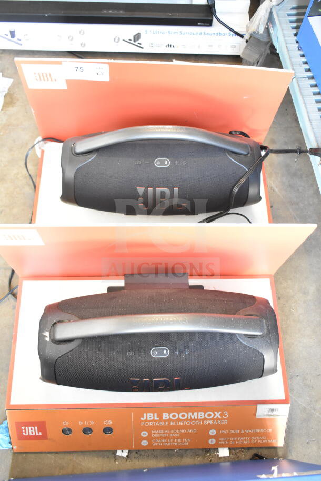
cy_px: 240
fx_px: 441
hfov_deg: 40.0
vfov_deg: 57.2
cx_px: 160
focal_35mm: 33
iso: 2200
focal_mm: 22
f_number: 3.8
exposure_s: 1/30
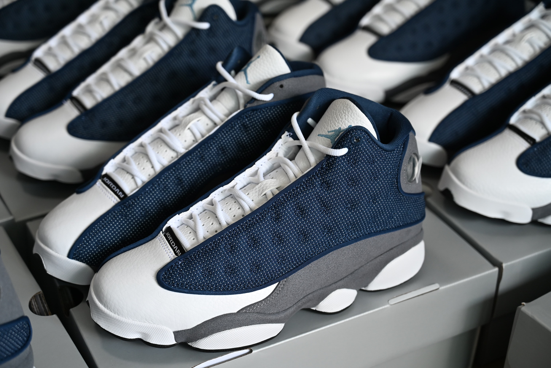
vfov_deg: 23.8
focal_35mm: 57
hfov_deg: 35.1
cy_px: 184
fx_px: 872
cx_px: 276
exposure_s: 1/125
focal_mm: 57
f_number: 4
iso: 720
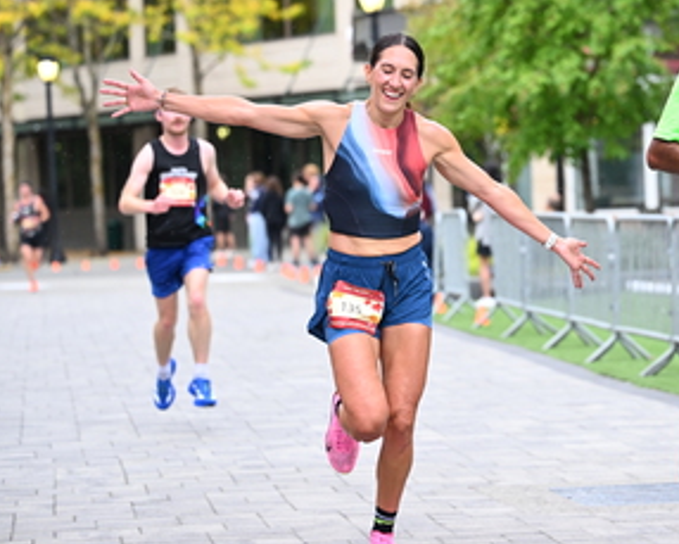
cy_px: 160
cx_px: 548
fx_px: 3377
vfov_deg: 9.2
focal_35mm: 168
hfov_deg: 11.4
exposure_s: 1/1250
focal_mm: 93
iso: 1250
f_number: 2.8
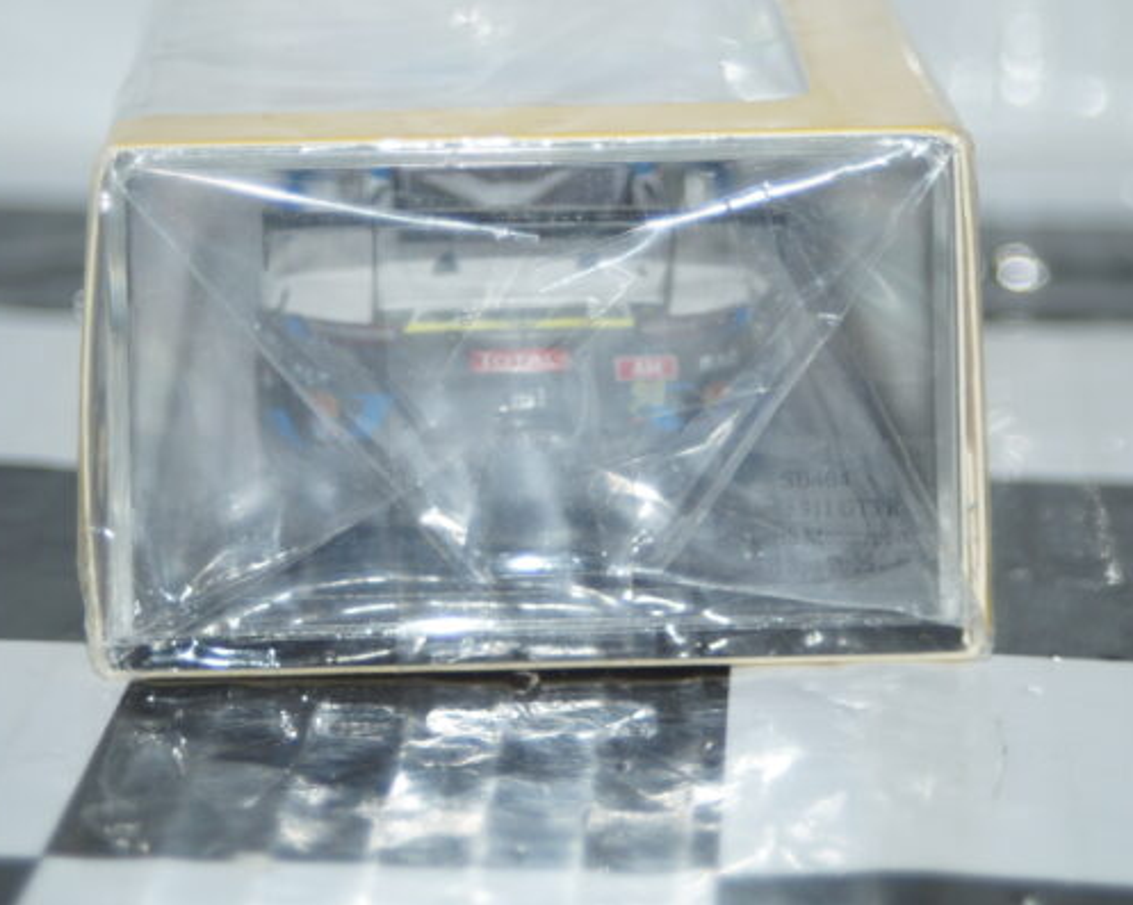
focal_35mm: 119
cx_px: 581
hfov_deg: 16.2
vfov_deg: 12.9
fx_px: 3988
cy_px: 454
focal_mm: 70
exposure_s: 1/100
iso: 320
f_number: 5.6
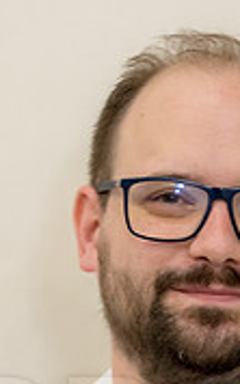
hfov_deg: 2.8
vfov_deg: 4.5
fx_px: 4874
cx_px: 214
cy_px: 431
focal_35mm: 465
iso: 5000
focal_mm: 180
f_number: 4
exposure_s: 1/80
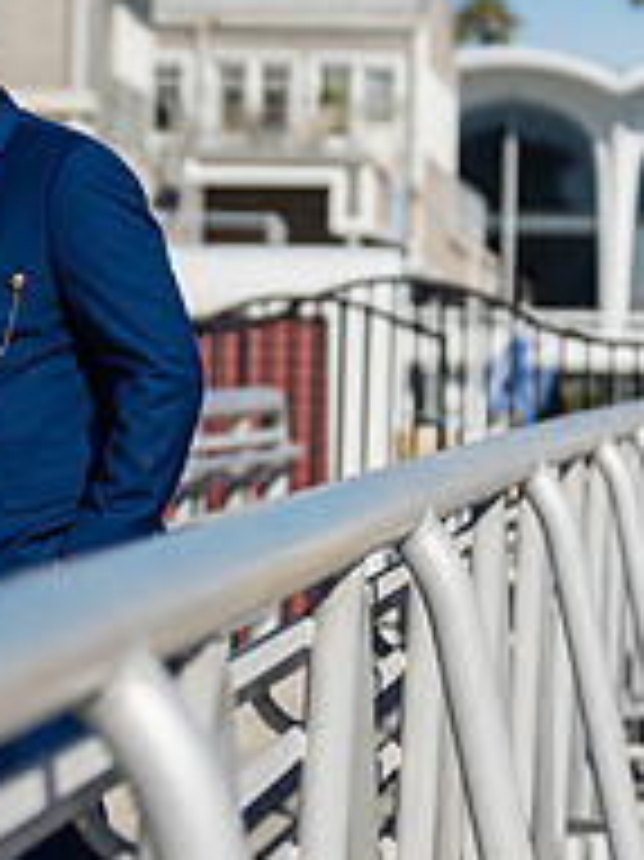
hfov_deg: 5.6
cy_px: 453
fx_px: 6457
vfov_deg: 7.6
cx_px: -635
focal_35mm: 260
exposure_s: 1/5000
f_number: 2.8
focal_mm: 89
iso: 100
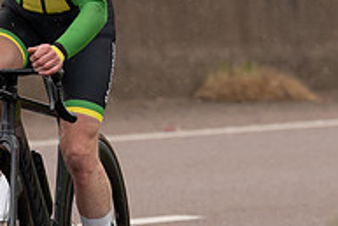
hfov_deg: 2.3
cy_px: 58
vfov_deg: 1.5
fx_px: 8597
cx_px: -45
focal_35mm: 915
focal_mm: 129
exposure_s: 1/1000
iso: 320
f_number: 3.5
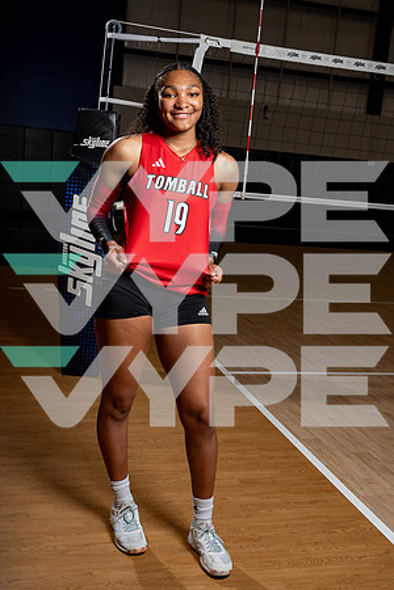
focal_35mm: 43
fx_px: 706
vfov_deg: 45.4
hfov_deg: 31.2
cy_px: 295
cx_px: 197
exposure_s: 1/250
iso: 100
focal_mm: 43
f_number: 8
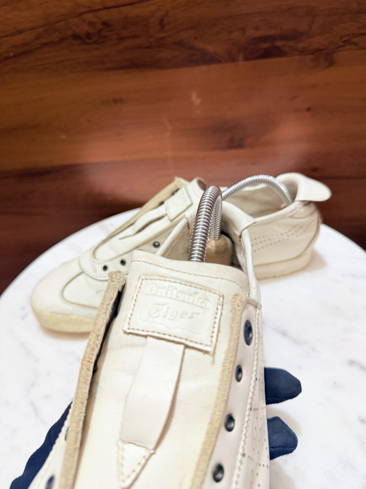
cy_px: 244
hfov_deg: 56.8
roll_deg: +7.4
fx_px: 338
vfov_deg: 71.6
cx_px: 183
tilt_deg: -39.0
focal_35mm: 24
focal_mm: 6.76
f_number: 1.78
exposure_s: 1/50
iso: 320
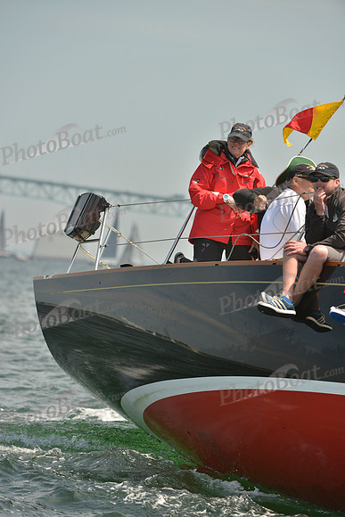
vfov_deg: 7.9
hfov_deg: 5.3
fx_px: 3735
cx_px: 172
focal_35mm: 260
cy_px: 258
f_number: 7.1
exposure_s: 1/1000
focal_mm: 260
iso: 280
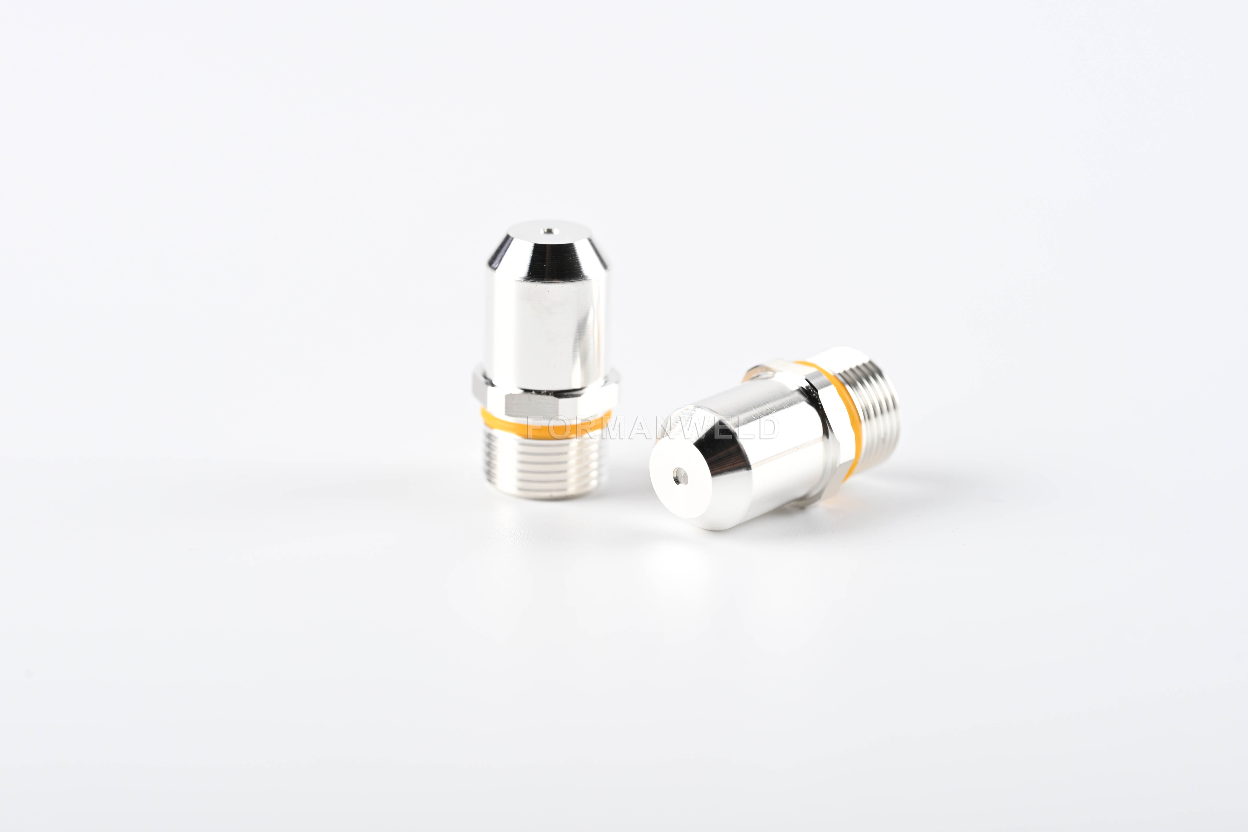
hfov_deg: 19.5
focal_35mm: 105
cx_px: 624
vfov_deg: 13.0
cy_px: 416
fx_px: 3640
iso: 100
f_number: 10
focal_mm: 105
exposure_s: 1/160
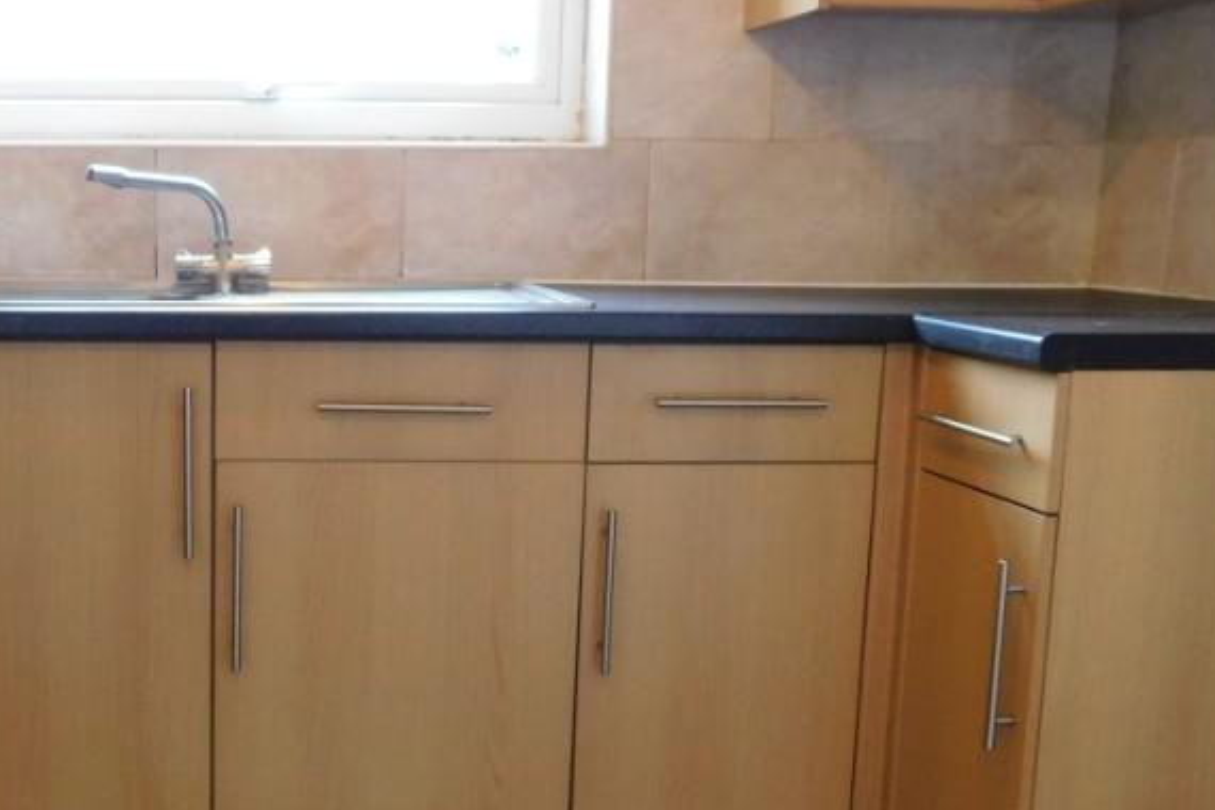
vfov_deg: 31.2
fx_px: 1451
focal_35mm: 43
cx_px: 256
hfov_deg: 43.5
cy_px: 439
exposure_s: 1/13
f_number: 3
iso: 400
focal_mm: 4
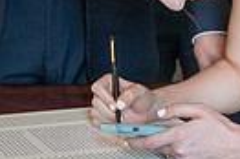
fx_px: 1032
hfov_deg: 13.2
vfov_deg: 8.6
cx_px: 60
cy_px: -90
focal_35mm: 155
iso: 1250
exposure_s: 1/125
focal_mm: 35
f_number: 5.6
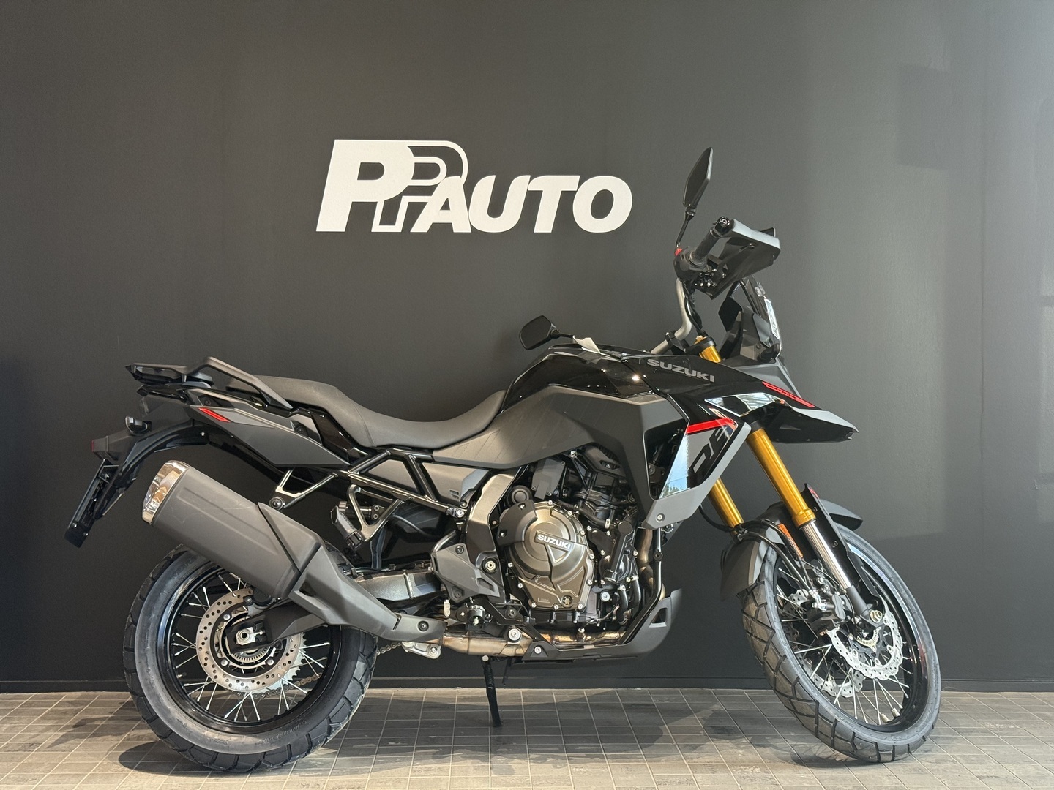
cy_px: 395
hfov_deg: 39.7
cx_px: 527
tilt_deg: -0.6
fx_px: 1462
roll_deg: -0.1
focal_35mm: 48
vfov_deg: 30.3
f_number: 1.78
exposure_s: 1/100
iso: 250
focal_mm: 6.76
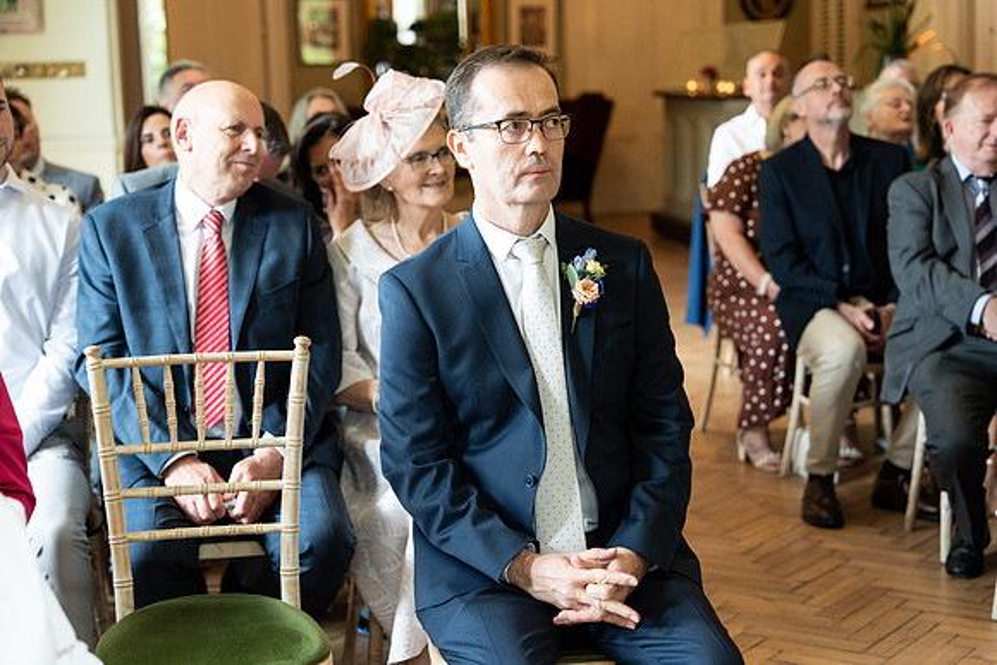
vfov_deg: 20.0
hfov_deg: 29.6
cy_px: 332
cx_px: 498
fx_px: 1884
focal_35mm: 68
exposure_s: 1/200
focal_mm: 68
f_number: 3.5
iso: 3200
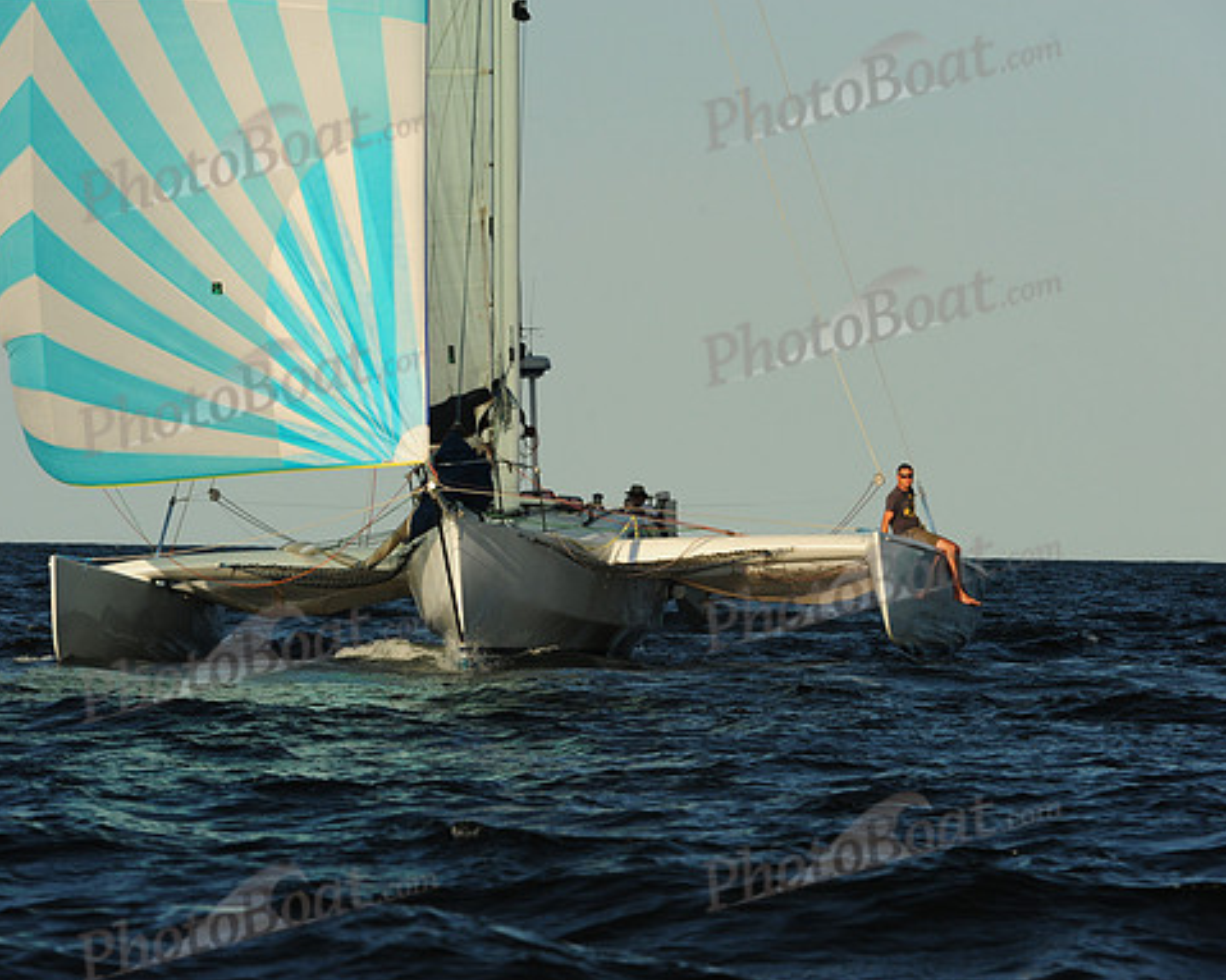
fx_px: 11536
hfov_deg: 6.1
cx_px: 571
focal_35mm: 318
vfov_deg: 4.9
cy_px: 489
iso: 640
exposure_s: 1/1600
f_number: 9
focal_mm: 280
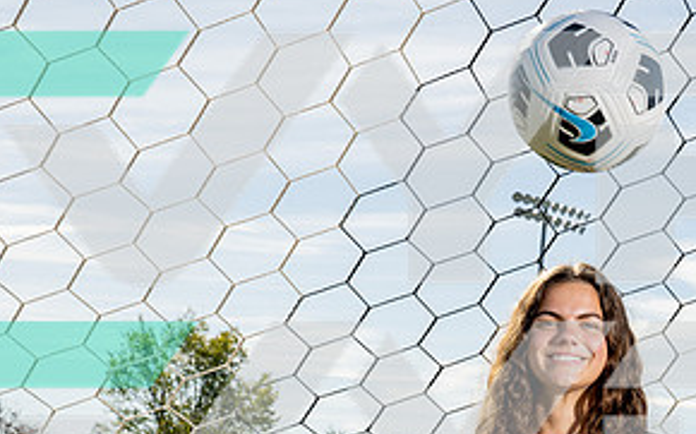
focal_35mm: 102
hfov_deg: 20.2
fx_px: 1934
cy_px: 450
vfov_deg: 12.6
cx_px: 557
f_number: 11
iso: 200
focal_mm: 50
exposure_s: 1/250
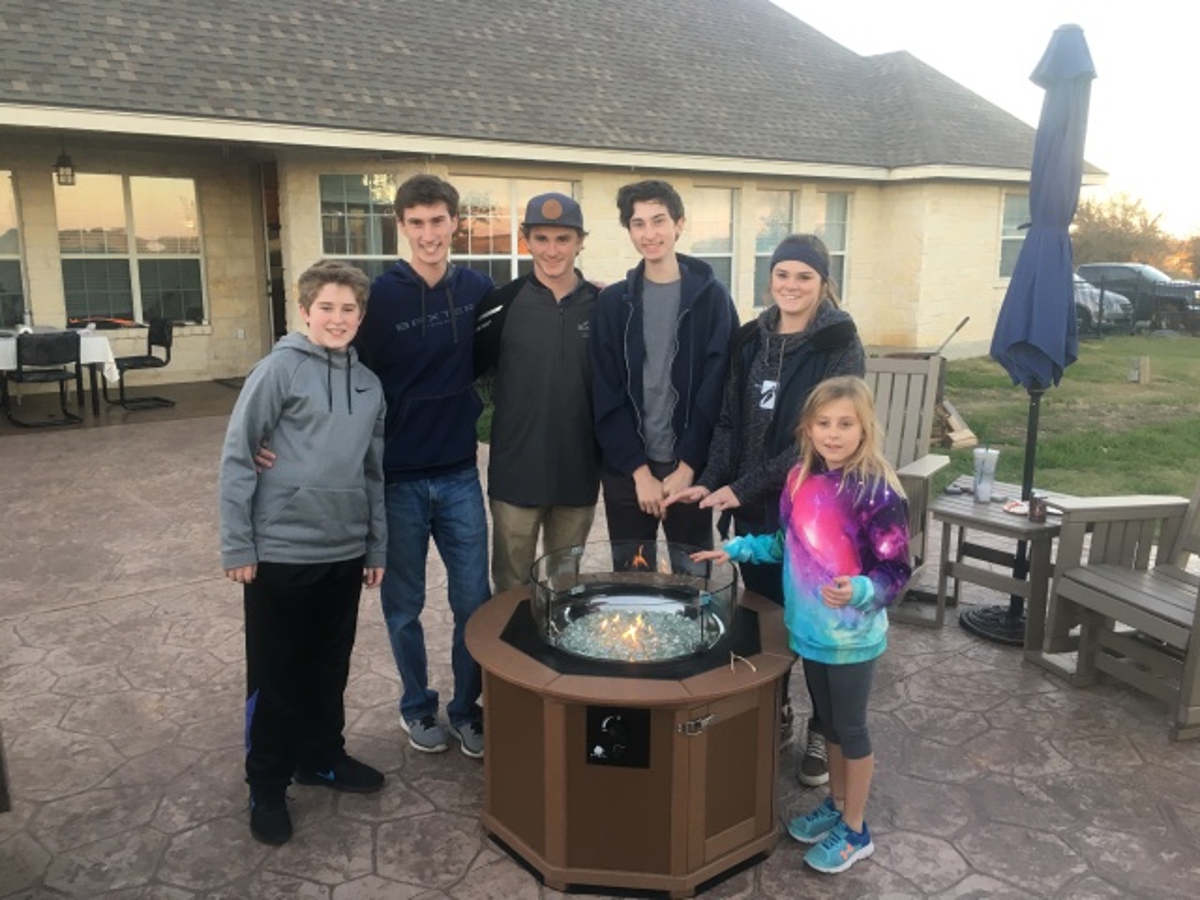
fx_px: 1005
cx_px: 600
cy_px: 450
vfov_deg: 48.2
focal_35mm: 29
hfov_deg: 61.7
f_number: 2.2
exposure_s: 1/30
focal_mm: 4.15
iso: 25
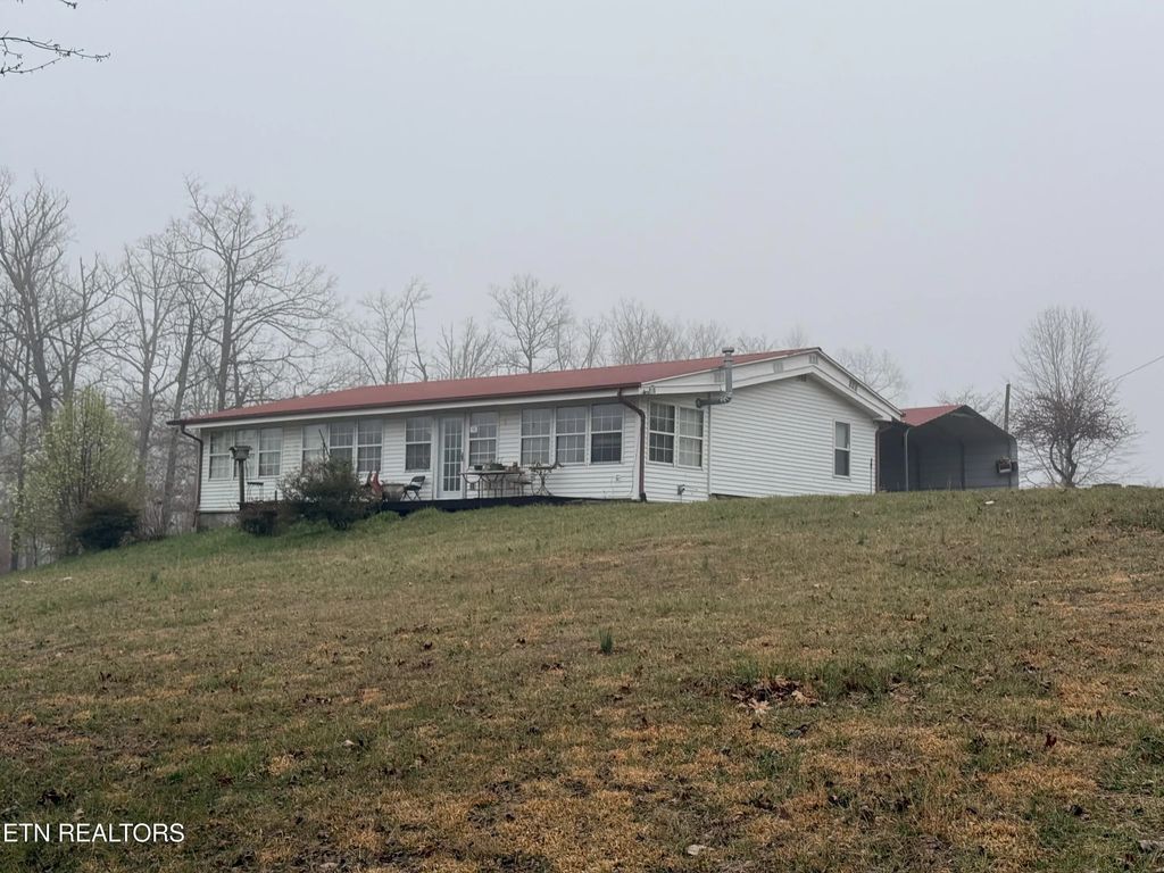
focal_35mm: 48
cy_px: 436
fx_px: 1614
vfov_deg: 30.3
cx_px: 582
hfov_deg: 39.7
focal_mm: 6.76
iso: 64
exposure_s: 1/4878
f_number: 1.78
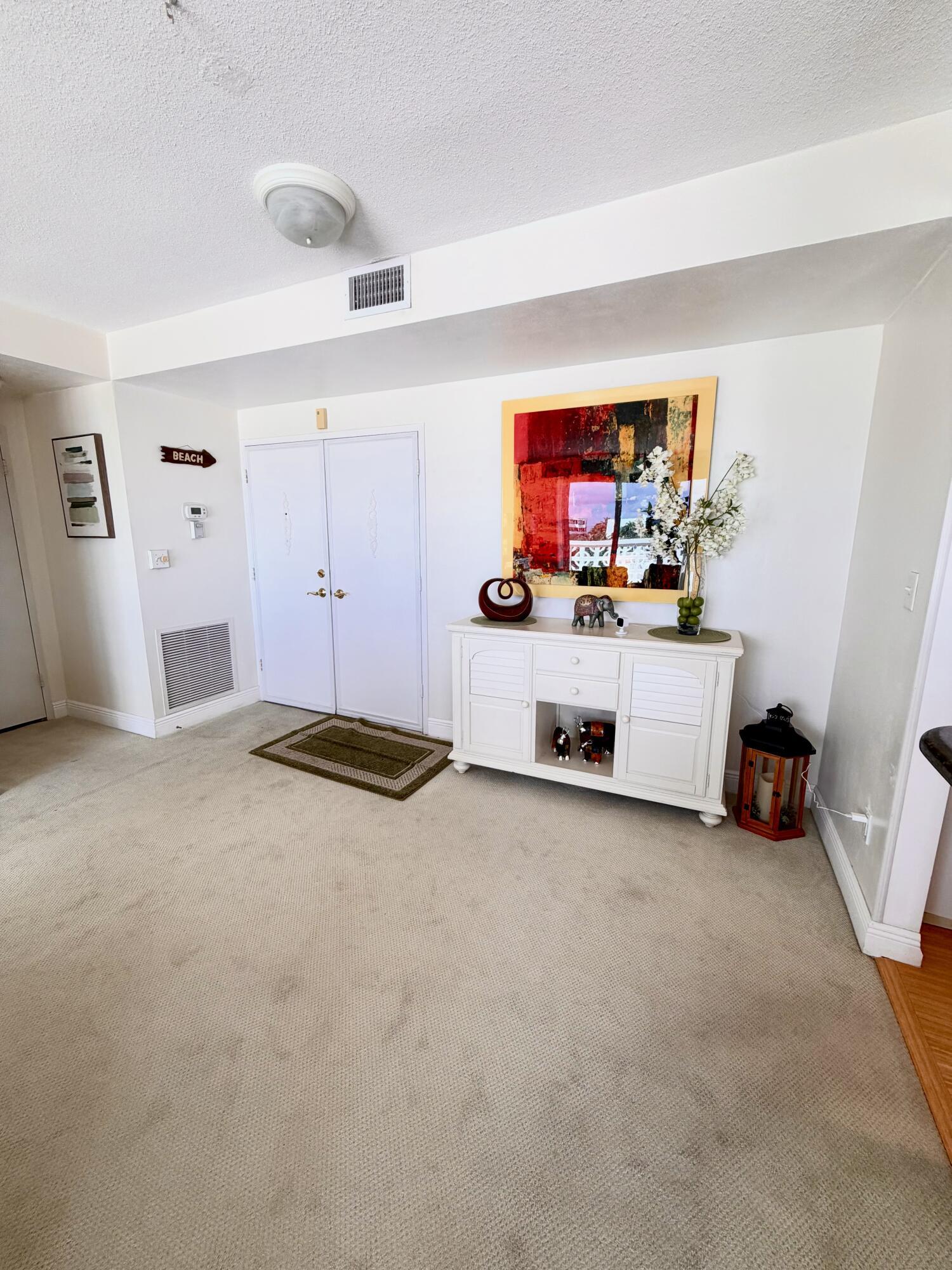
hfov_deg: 85.7
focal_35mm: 14
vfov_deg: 102.1
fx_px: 513
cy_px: 635
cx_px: 476
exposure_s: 1/120
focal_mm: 2.22
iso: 80
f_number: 2.2
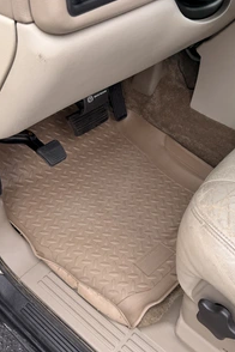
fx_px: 333
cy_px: 177
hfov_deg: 38.7
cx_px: 141
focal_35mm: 34
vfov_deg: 55.8
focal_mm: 6.76
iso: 80
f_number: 1.78
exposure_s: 1/654
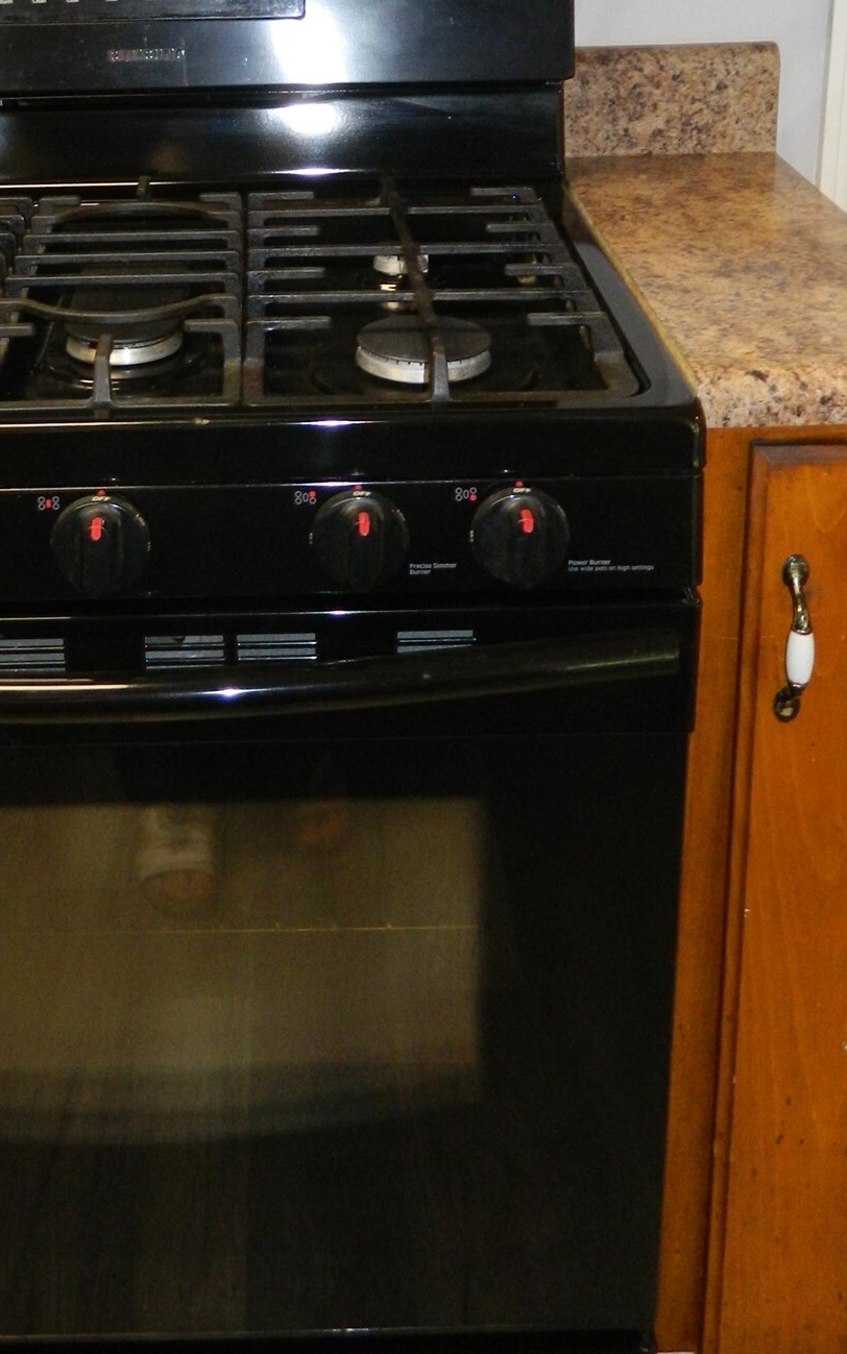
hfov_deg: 27.2
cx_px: 256
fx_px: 1736
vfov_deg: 40.9
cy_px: 276
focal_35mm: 47
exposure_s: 1/30
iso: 200
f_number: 3.1
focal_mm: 4.5
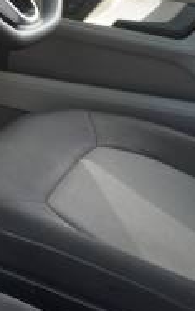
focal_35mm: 104
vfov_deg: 19.8
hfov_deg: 11.2
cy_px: 65
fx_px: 882
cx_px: -221
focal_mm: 20
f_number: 4
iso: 160
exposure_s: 1/60
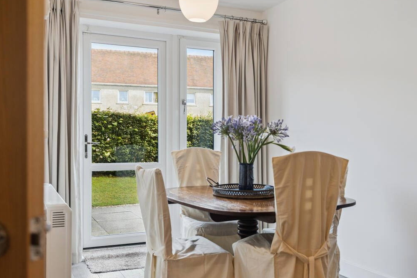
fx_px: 429
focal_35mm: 37
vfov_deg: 35.9
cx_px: 206
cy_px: 137
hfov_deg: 51.9
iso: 320
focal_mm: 24
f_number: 2.8
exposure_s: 1/200
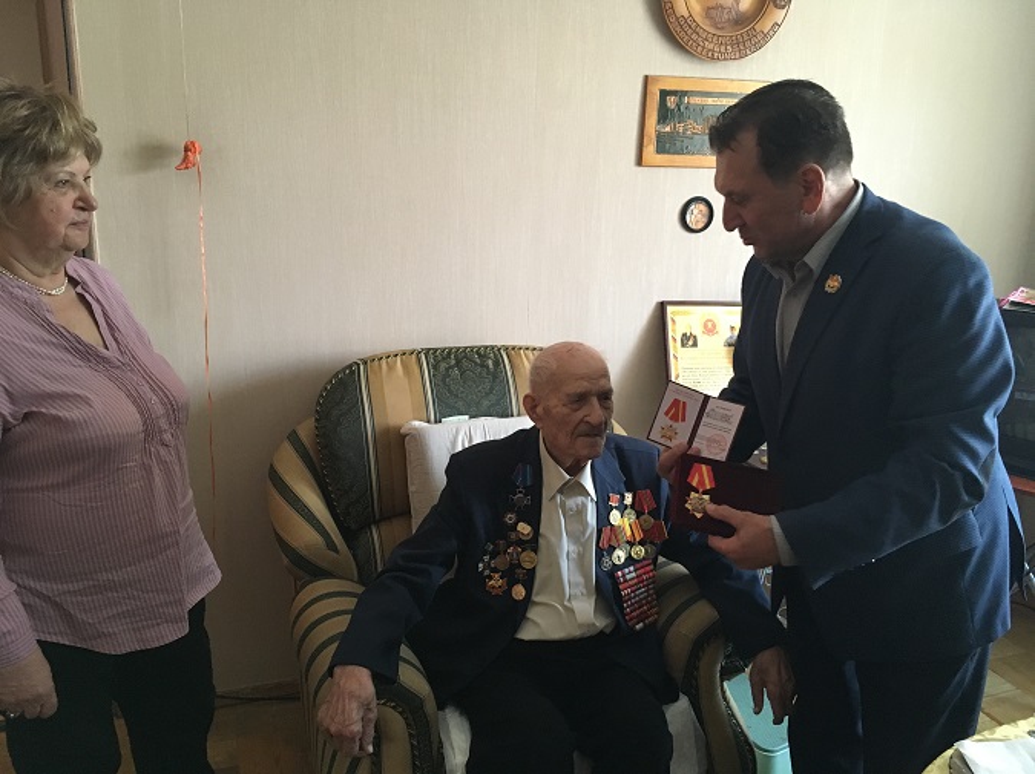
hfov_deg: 61.7
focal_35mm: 29
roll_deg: -2.3
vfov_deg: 48.2
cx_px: 518
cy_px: 387
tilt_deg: -16.0
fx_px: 866
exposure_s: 1/33
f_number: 2.2
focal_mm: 4.15
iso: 250
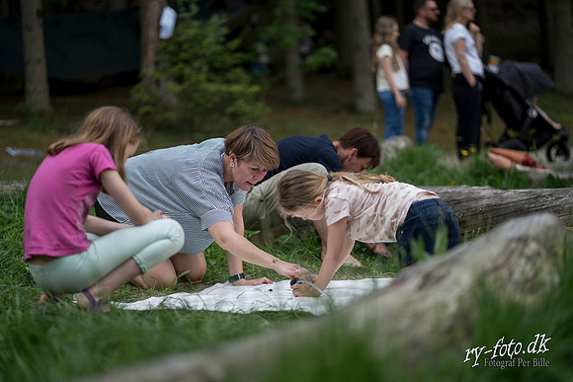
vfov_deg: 16.1
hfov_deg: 23.9
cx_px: 286
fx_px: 1353
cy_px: 191
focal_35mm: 85
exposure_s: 1/400
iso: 50
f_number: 1.8
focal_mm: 85
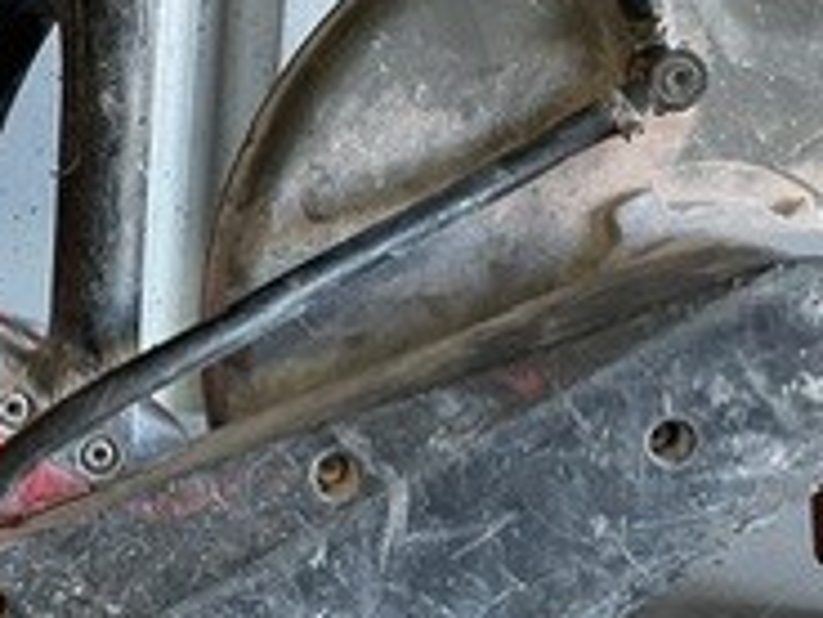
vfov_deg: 14.6
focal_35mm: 101
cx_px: -174
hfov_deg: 18.4
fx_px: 2401
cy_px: 309
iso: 64
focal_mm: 3
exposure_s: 1/50
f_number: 1.8
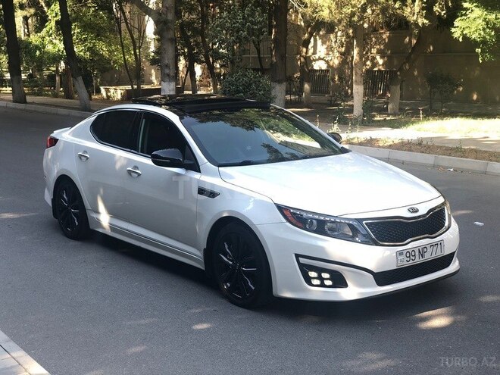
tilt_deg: -11.0
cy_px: 188
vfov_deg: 28.0
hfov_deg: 36.8
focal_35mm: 52
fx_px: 751
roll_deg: +0.6
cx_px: 250
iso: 16
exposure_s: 1/60
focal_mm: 6
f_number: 2.4
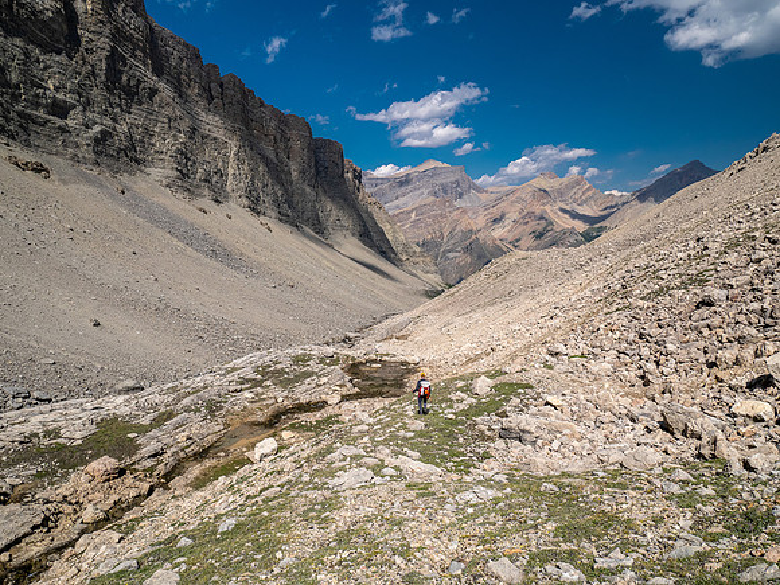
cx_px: 390
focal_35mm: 24
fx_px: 541
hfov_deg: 71.6
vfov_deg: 56.8
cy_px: 292
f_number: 8
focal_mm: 12
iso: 200
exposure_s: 1/400
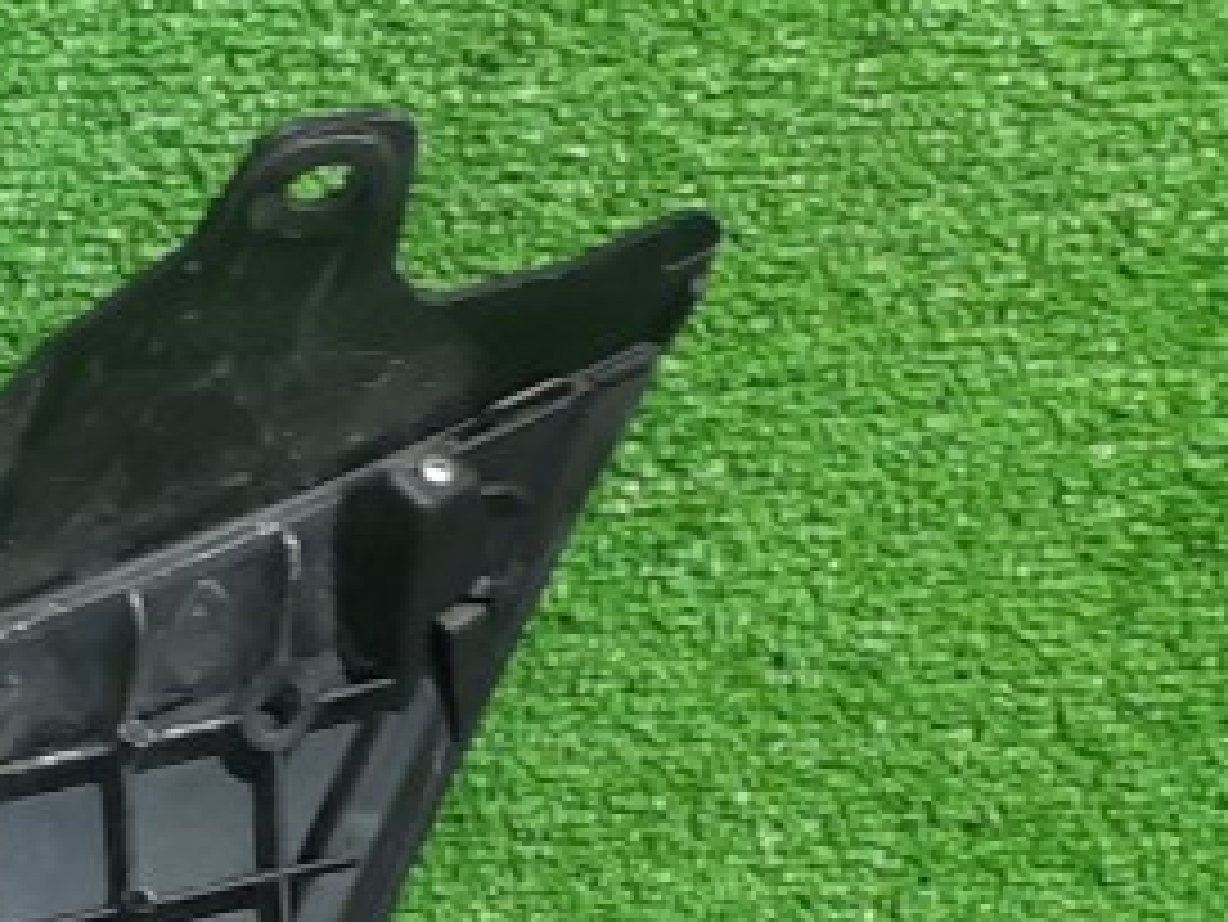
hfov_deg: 11.6
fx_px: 4685
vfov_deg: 11.2
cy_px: 594
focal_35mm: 132
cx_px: -1930
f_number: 2
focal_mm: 4.6
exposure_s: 1/50
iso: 104
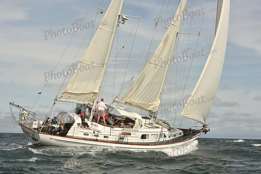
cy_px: 87
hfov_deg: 28.8
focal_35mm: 70
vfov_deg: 19.5
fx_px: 508
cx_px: 130
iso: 320
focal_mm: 70
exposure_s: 1/1250
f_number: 10
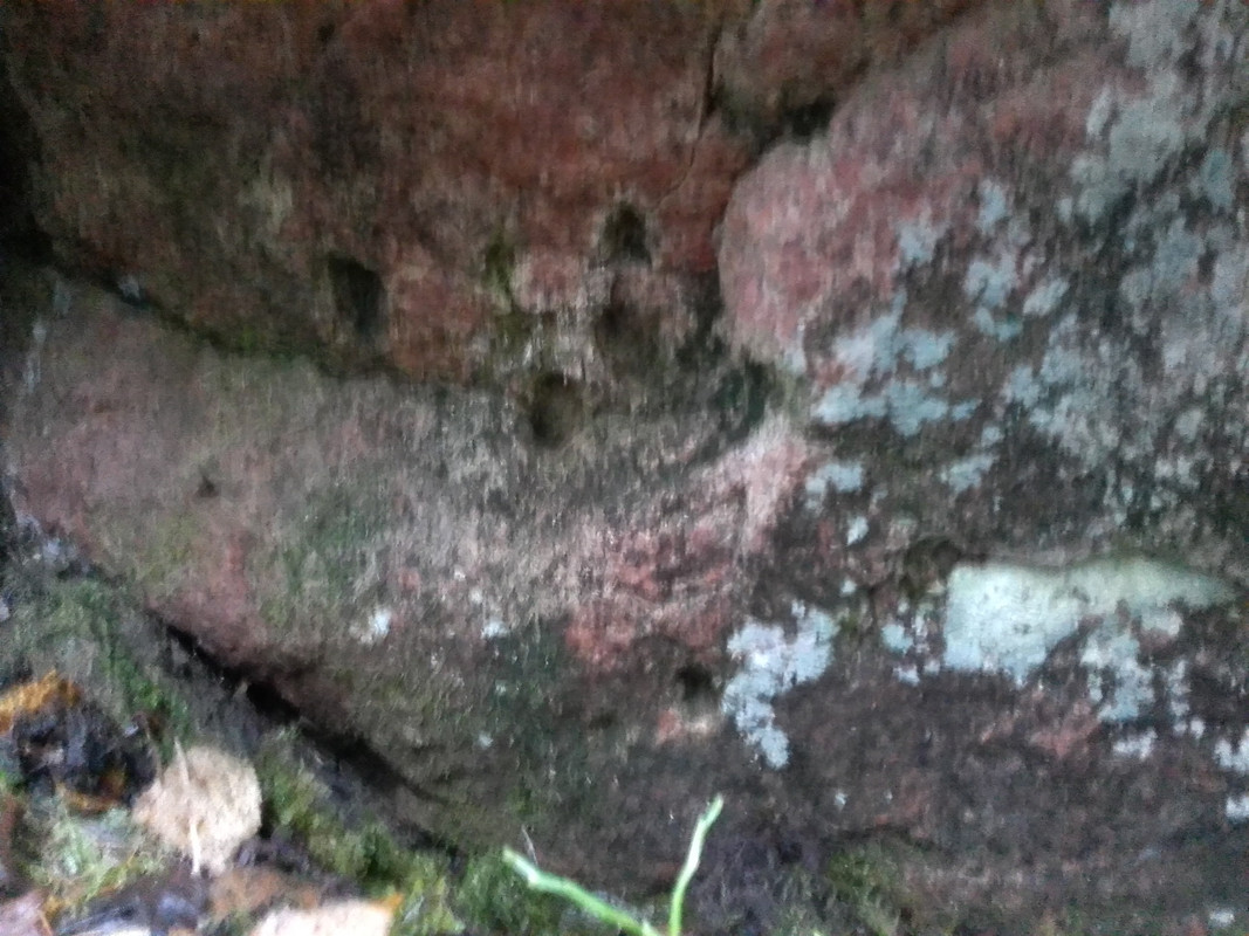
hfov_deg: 58.4
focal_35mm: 31
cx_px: 624
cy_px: 468
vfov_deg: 45.4
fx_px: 1118
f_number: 2.2
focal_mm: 3.3
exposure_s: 1/8
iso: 800
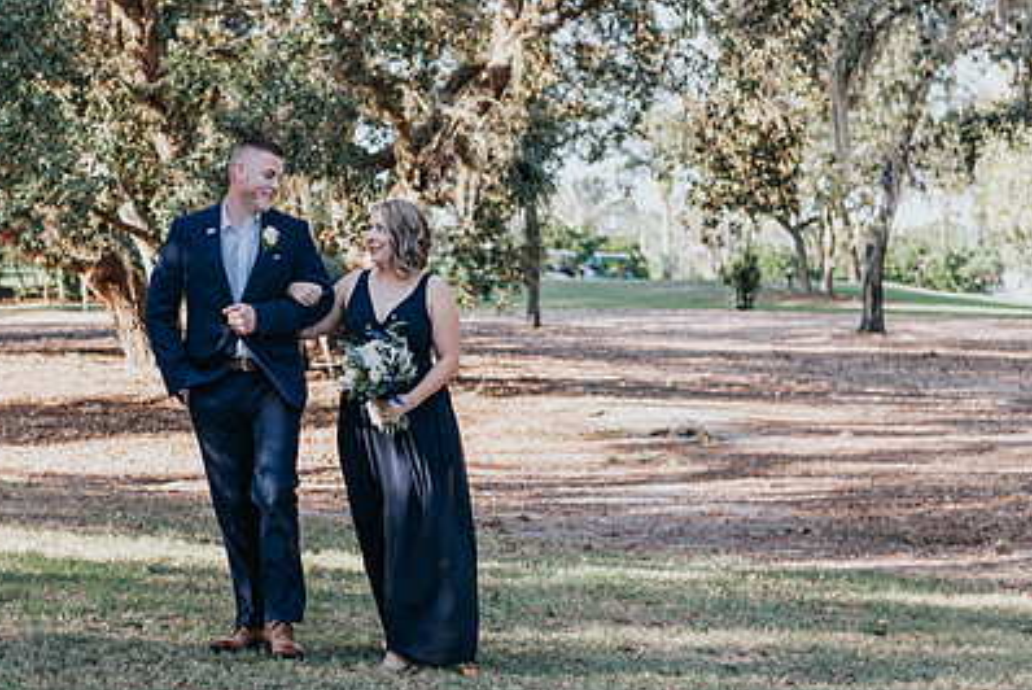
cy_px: 416
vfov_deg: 13.4
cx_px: 340
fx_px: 2926
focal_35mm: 102
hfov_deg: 19.9
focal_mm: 70
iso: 100
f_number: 4
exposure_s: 1/125
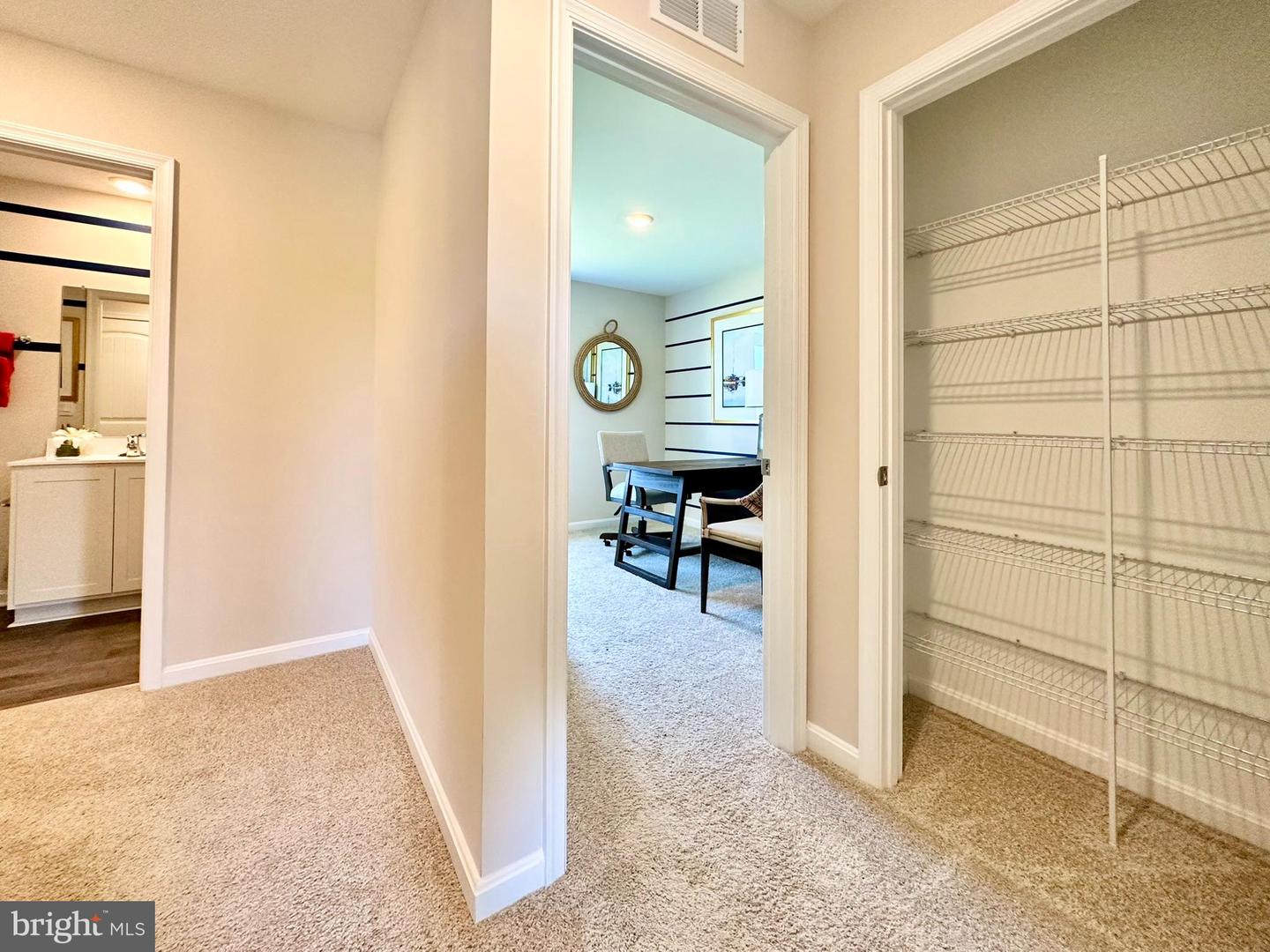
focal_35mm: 14
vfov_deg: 85.7
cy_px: 476
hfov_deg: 102.1
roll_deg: -0.4
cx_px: 635
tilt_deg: -2.3
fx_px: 514
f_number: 2.2
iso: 250
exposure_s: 1/120
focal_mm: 2.22
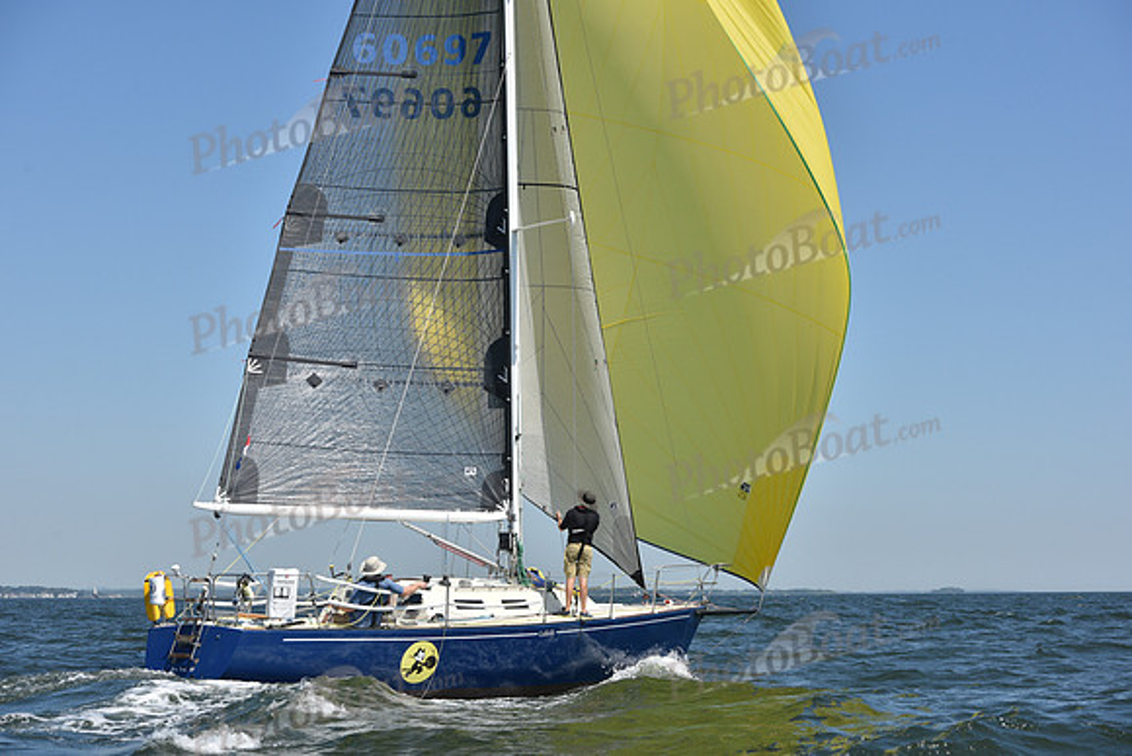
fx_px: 2202
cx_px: 566
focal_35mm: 70
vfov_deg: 19.5
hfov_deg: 28.8
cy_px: 378
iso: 250
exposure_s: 1/1250
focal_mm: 70
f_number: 7.1
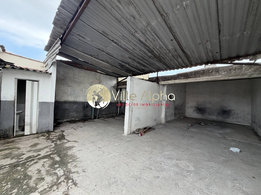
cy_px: 98
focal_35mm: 14
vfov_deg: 85.7
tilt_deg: +0.3
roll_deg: -3.6
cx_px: 130
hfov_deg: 102.1
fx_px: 106
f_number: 2.2
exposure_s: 1/121
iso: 80
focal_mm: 2.22
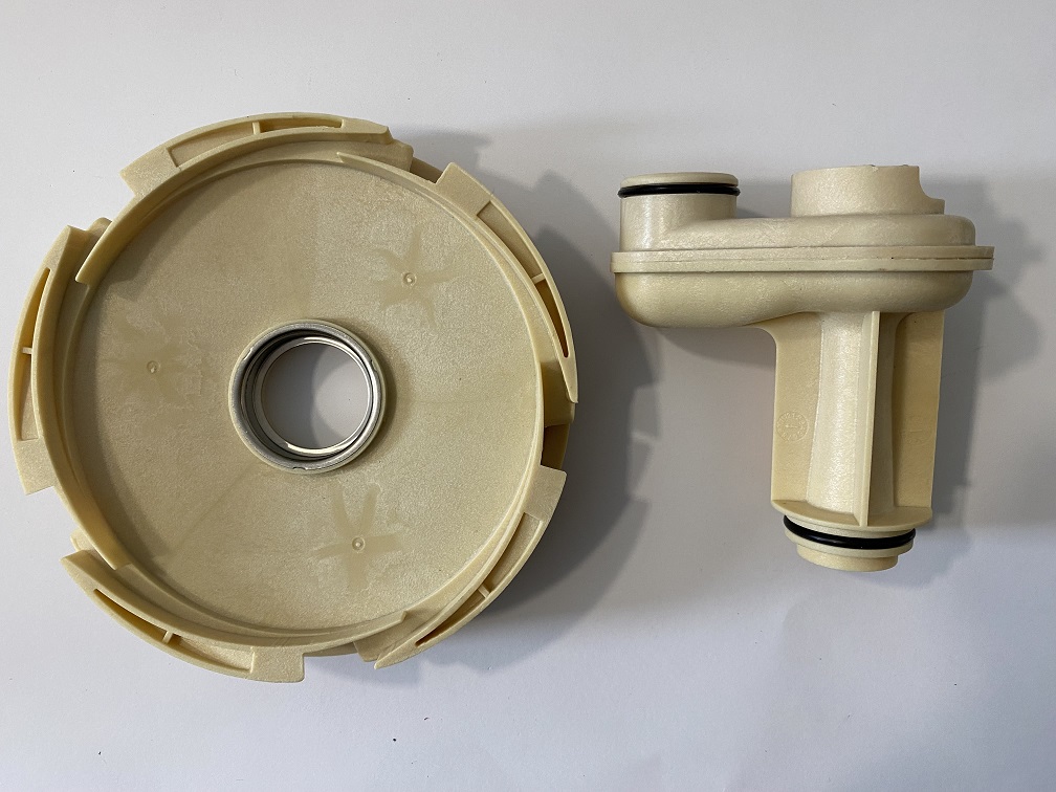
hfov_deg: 67.3
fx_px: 793
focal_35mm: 26
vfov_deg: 53.1
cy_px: 396
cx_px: 528
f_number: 1.8
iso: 80
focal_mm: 4.25
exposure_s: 1/50
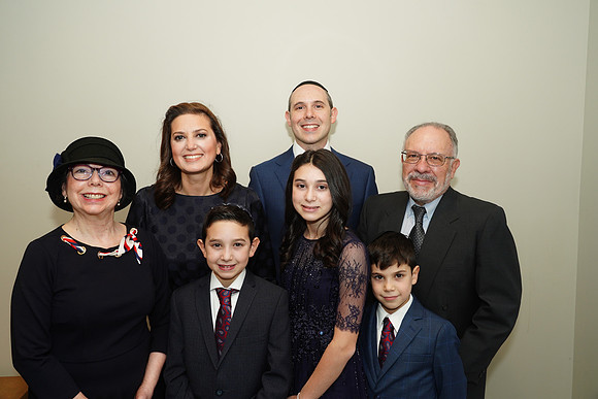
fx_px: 498
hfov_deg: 61.9
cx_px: 299
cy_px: 200
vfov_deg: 43.6
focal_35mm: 30
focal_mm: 30
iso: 800
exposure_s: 1/125
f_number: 5
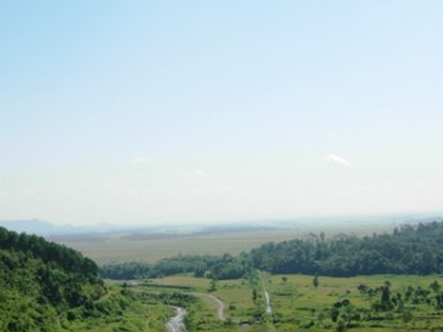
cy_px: 203
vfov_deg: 23.2
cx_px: 107
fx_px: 806
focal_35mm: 63
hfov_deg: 30.2
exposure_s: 1/362
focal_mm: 7.5
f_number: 6.1
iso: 50
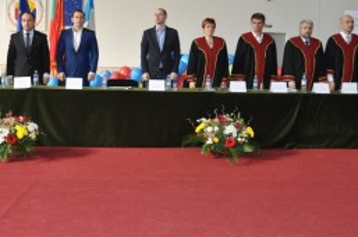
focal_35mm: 54
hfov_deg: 36.6
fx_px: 533
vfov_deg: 24.9
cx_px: 110
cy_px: 73
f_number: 5.6
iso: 800
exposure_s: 1/200
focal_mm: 23
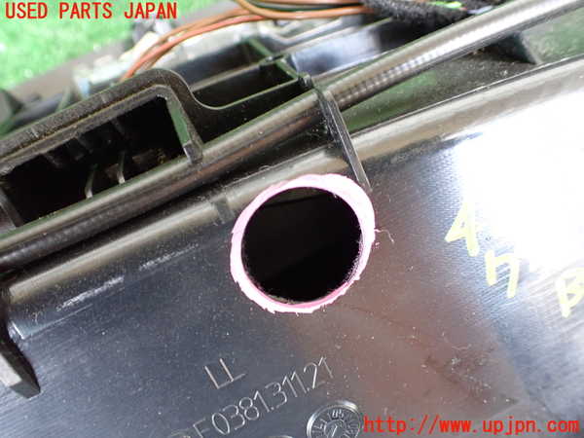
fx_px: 506
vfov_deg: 46.8
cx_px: 292
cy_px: 219
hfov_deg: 60.0
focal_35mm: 30
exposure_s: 1/50
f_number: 2.3
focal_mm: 5.4
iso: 800
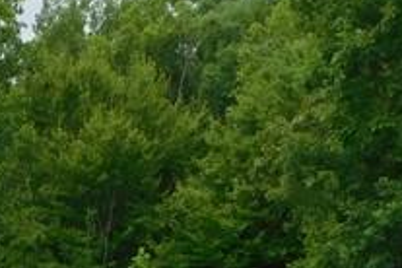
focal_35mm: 154
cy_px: 594
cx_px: -198
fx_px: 1720
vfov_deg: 8.3
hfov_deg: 12.7
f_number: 3.2
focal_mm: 5.3
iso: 125
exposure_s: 1/640
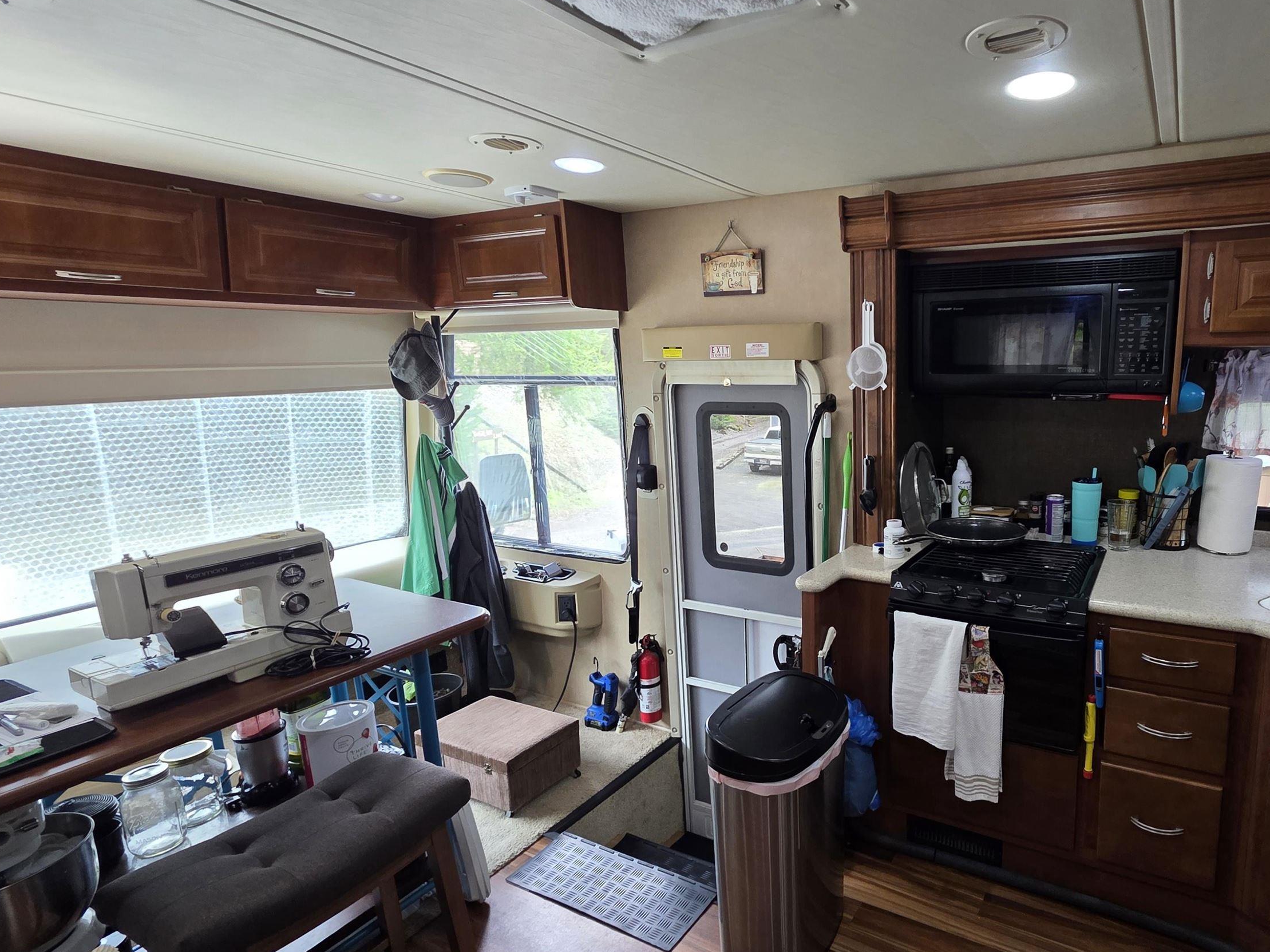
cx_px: 844
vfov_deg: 71.6
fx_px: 660
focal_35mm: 18
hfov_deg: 84.8
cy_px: 495
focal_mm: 2.2
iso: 250
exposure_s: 1/60
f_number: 1.9
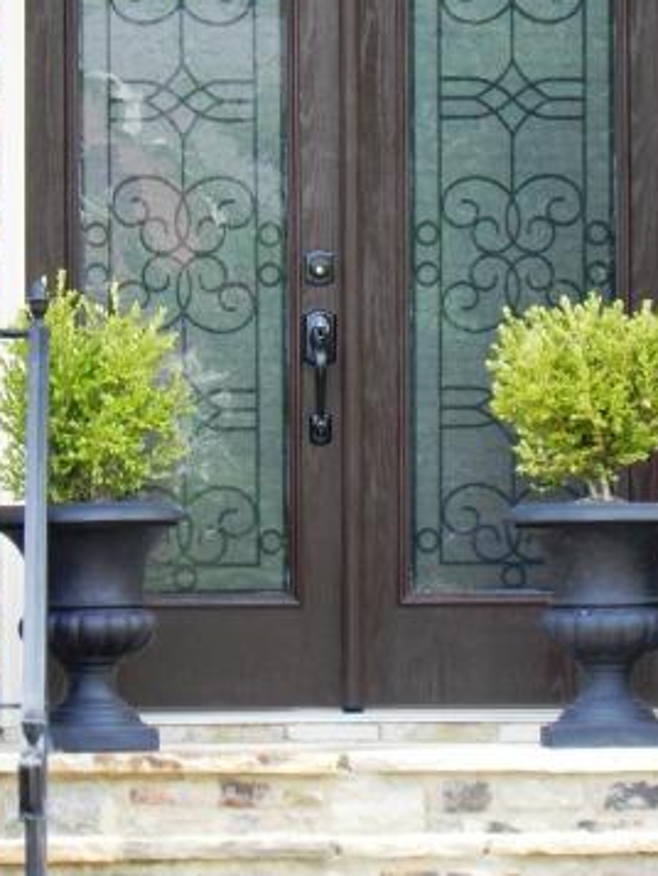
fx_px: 7852
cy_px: 329
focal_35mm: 310
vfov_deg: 6.4
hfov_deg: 4.8
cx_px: 339
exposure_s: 1/74.2
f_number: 4.5
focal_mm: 44
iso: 160
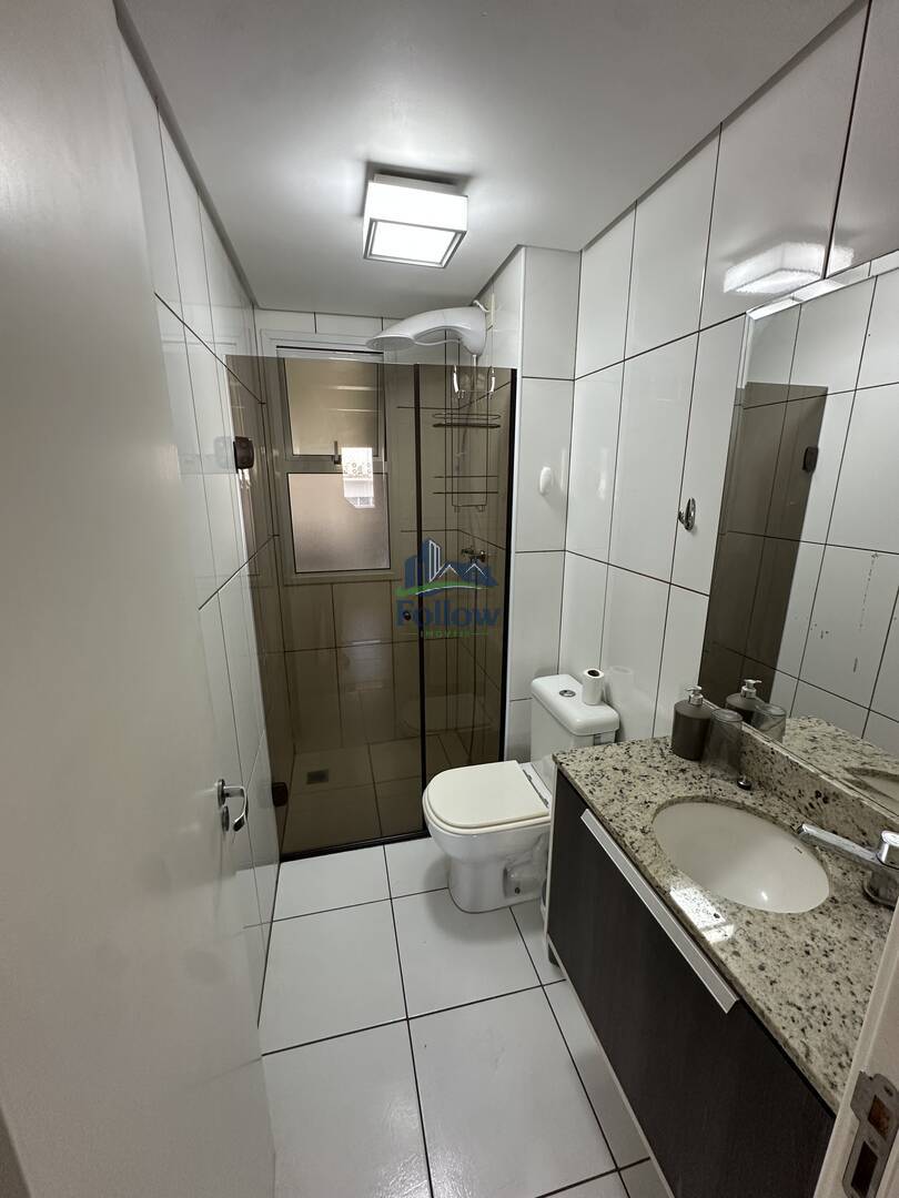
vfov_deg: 102.1
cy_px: 599
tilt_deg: -14.1
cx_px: 450
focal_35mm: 14
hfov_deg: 85.7
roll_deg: +0.1
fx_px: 485
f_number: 2.2
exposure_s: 1/120
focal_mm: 2.22
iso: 200
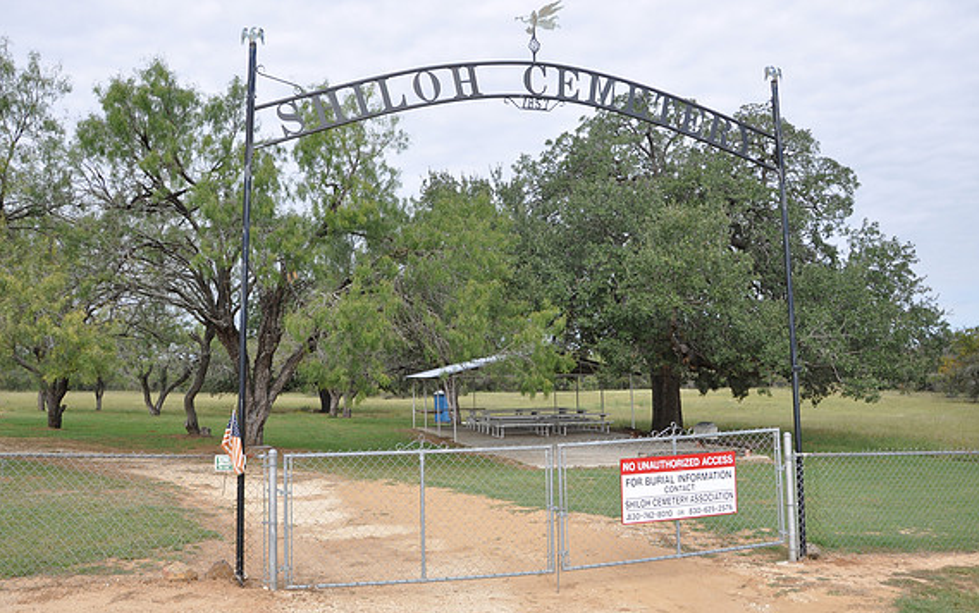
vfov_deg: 44.5
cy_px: 287
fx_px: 747
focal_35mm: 28
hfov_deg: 66.5
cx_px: 494
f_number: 7.1
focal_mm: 18
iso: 200
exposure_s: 1/250
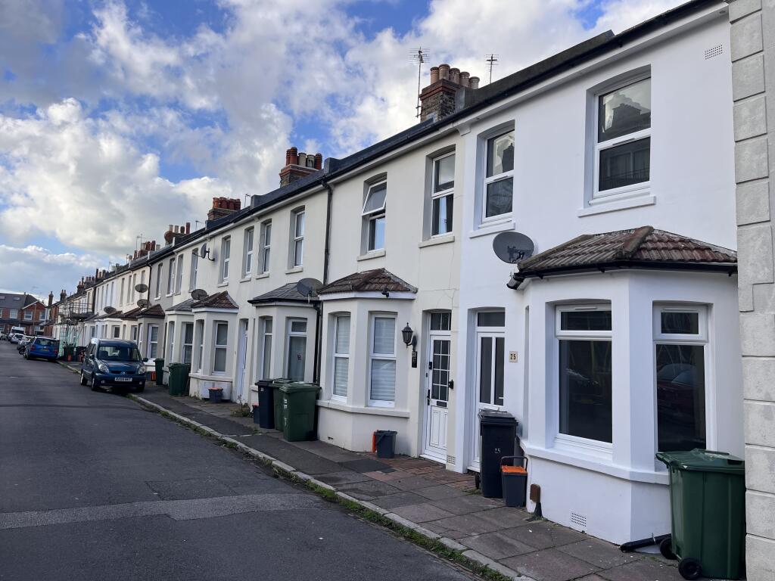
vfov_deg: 53.1
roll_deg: -2.4
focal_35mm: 26
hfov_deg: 67.3
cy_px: 290
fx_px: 582
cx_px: 388
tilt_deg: +5.5
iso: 50
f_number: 1.6
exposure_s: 1/1802
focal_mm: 5.1
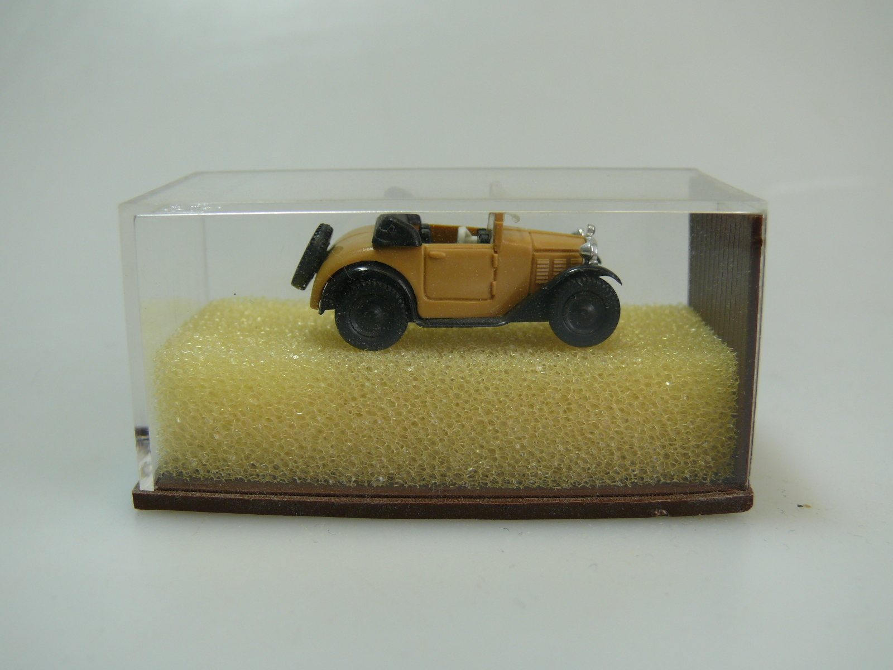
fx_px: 1032
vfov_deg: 36.0
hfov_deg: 46.8
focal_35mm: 40
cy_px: 335
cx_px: 446
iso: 100
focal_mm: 8.1
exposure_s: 1/100
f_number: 3.6
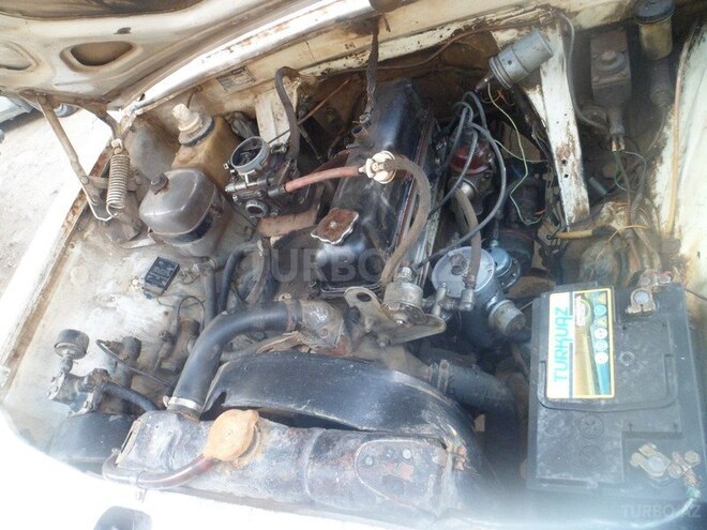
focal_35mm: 26
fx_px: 531
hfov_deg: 67.3
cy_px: 265
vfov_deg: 53.1
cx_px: 354
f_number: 3.3
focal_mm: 4.9
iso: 240
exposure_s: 1/45
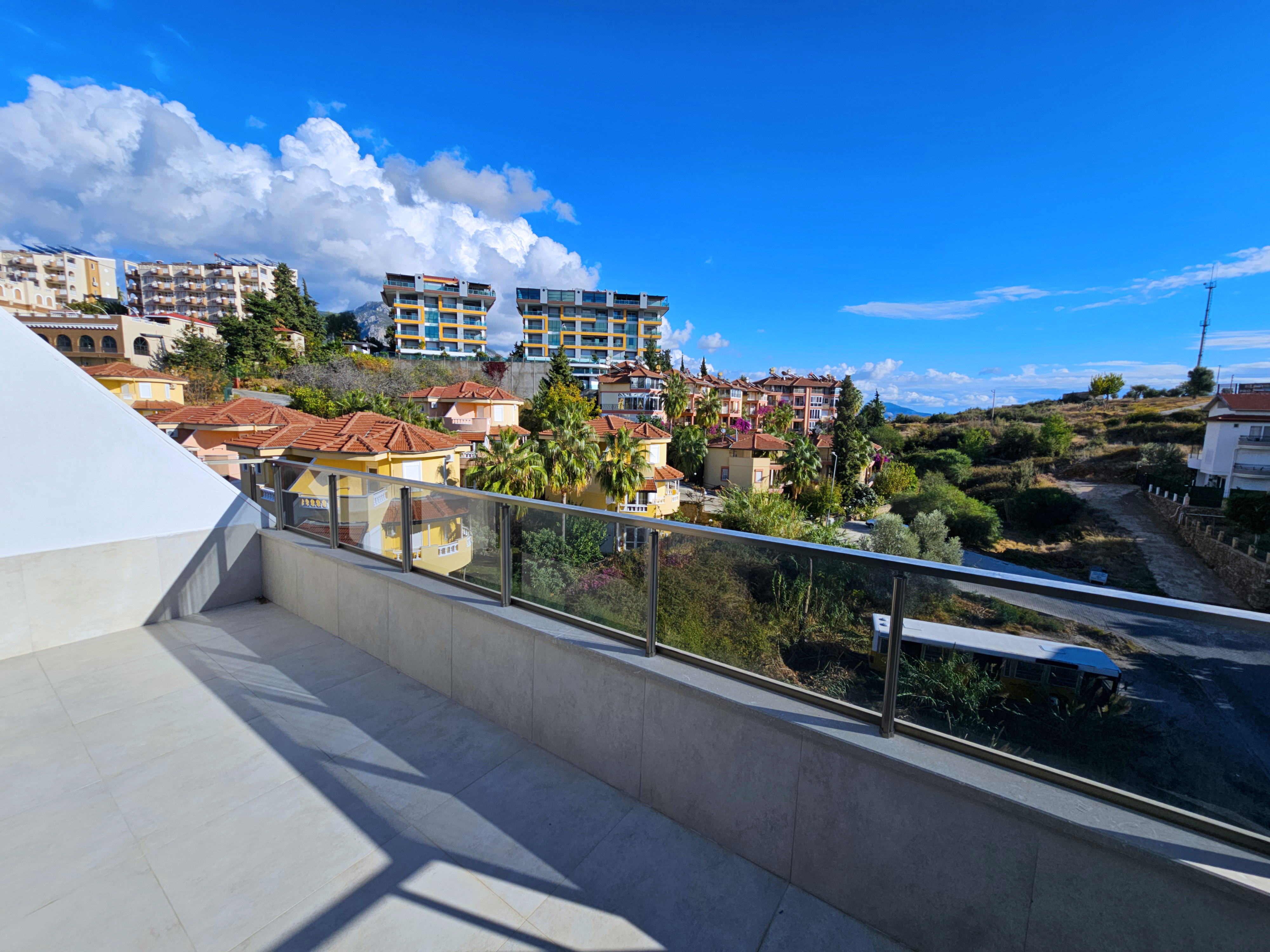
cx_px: 635
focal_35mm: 13
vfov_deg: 89.9
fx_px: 477
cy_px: 476
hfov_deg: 106.2
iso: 50
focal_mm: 2.2
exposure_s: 1/3255
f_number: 2.2
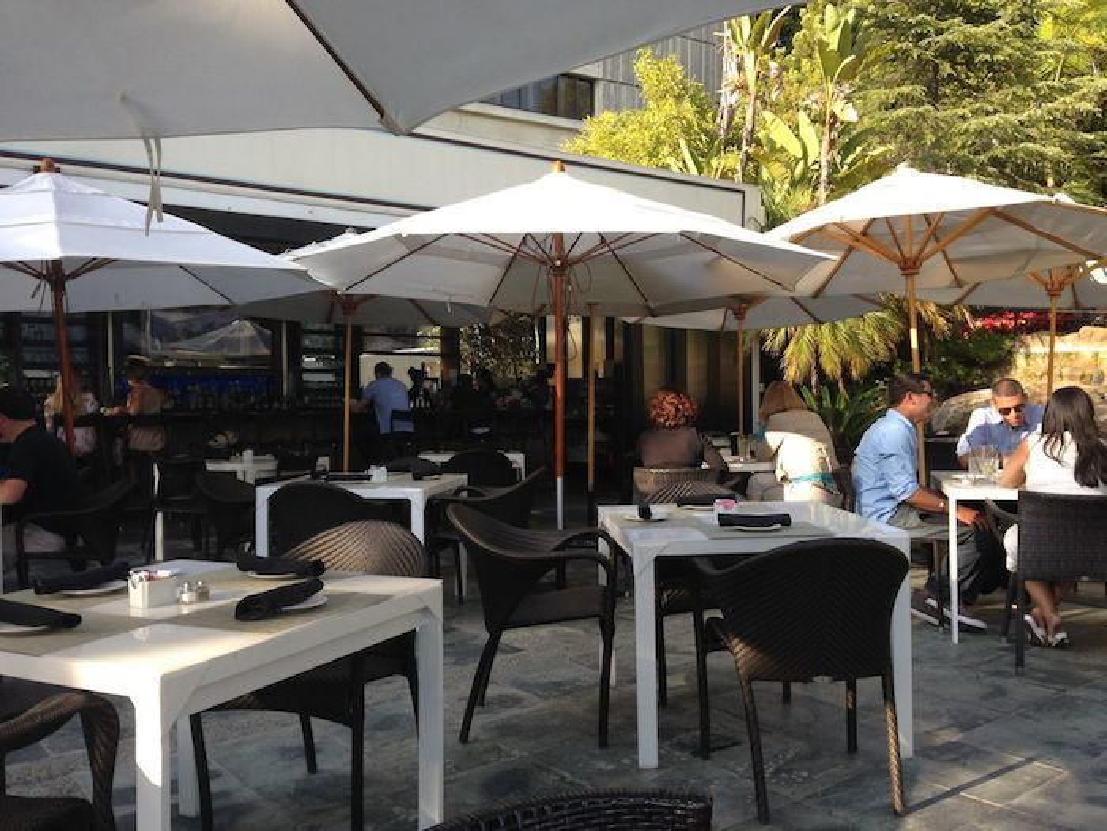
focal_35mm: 33
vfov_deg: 42.9
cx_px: 554
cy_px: 416
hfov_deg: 55.4
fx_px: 1055
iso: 50
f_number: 2.4
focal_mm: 4.12
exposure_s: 1/284
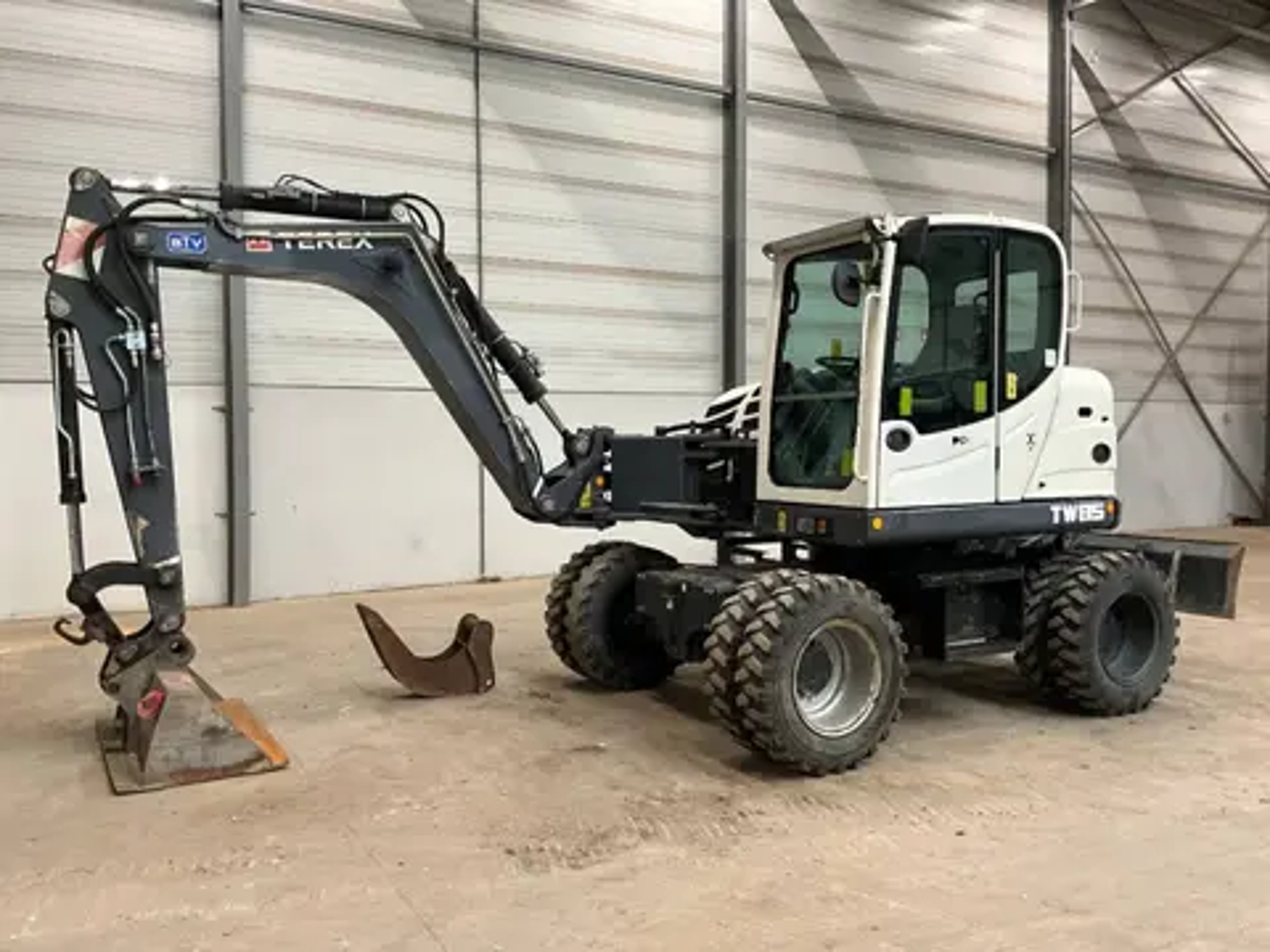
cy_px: 476
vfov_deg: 48.2
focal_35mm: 29
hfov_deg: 61.7
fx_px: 1064
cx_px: 635
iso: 160
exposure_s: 1/60
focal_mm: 3
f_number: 1.8
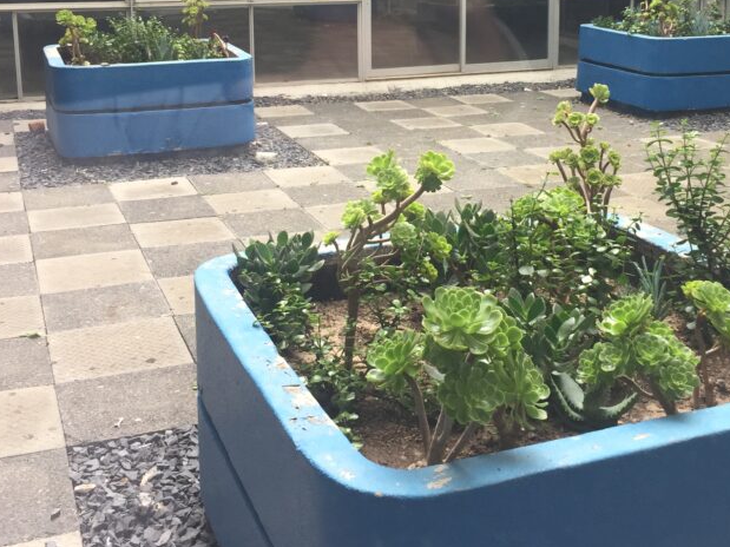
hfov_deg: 39.6
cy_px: 119
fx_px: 1012
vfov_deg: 29.6
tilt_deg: -11.5
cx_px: 405
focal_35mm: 48
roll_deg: +0.1
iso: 40
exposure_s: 1/100
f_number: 2.2
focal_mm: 4.15
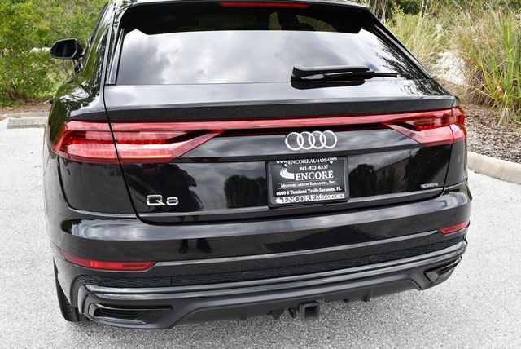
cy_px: 174
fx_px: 521
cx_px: 260
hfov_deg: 53.1
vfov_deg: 36.9
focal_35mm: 36
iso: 200
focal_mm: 18
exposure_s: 1/250
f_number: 5.6
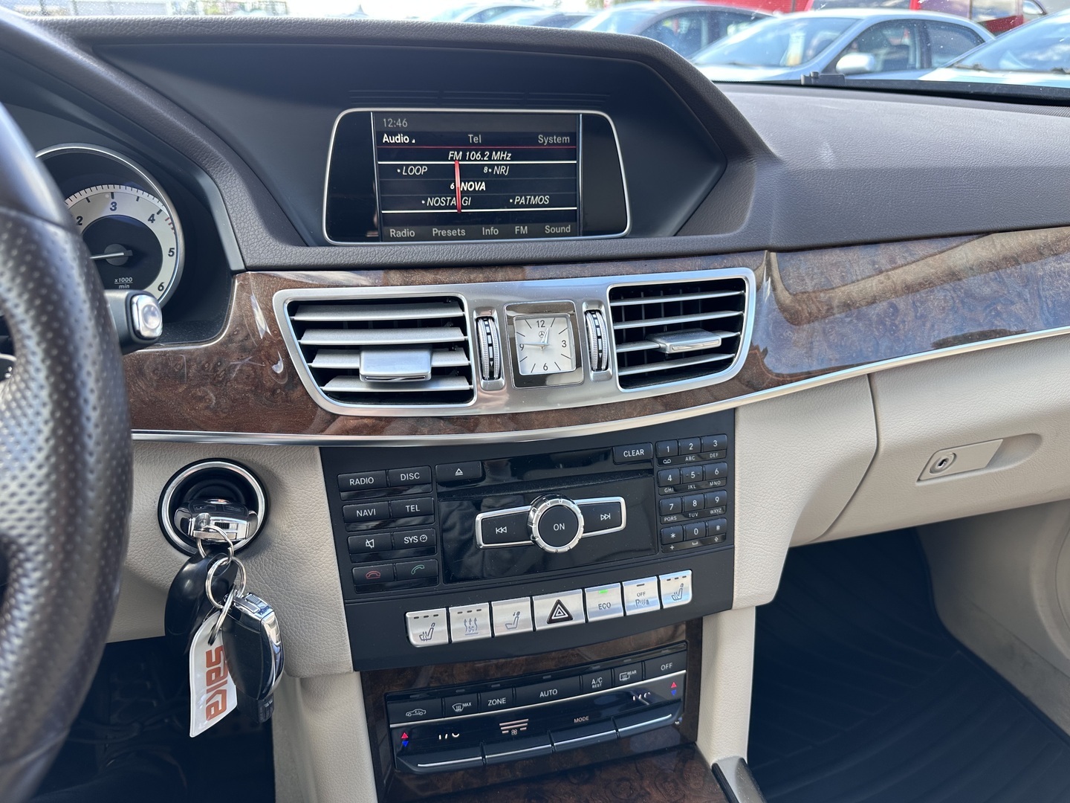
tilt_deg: -24.7
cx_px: 535
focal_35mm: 24
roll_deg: -1.1
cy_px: 402
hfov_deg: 71.6
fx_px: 742
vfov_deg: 56.8
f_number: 1.78
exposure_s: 1/121
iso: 64
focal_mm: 6.86
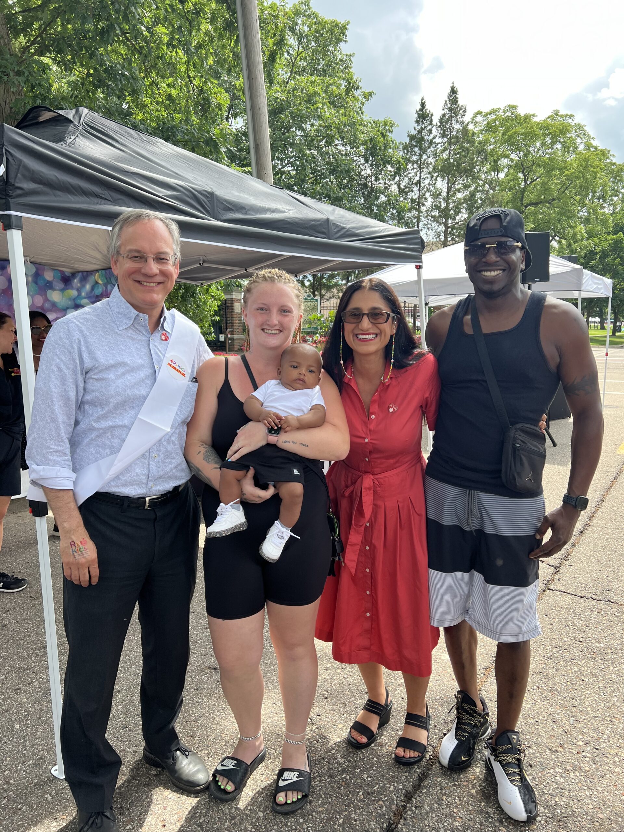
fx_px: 625
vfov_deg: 67.3
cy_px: 416
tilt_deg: -7.9
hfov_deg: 53.1
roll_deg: +0.0
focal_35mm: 26
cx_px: 312
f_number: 1.5
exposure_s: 1/797
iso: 50
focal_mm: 5.7
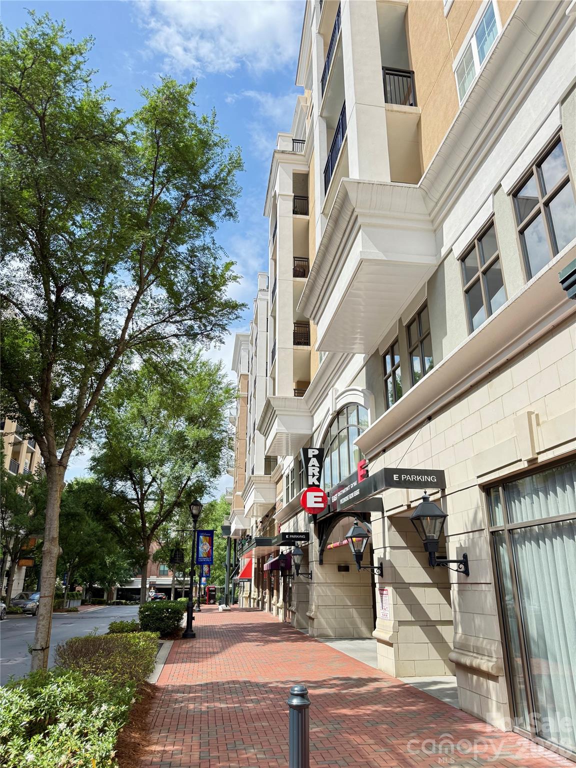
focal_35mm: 24
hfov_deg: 56.8
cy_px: 384
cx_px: 288
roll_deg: +1.3
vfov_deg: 71.6
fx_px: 532
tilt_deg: +22.4
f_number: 1.78
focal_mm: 6.76
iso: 100
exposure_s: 1/2000
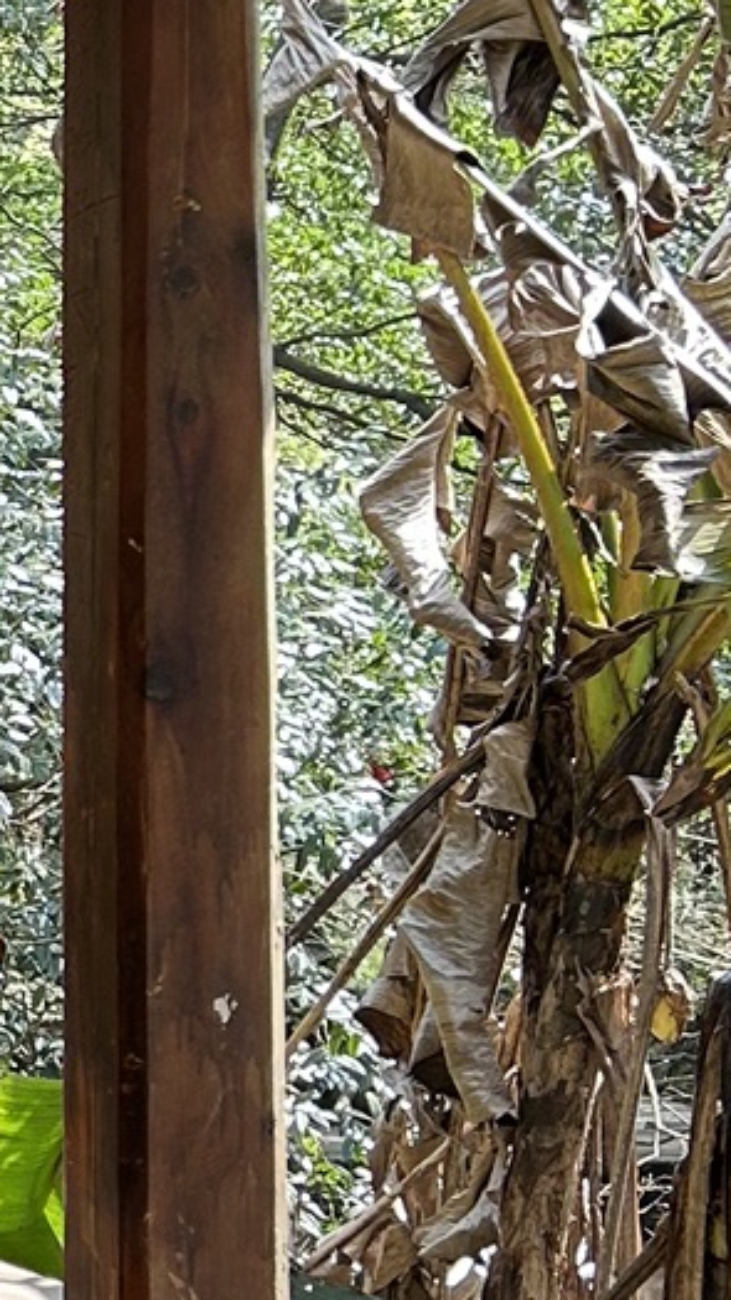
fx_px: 3725
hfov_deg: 9.7
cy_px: 522
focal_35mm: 108
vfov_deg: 19.8
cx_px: -1110
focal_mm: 5.7
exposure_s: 1/328
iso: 50
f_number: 1.5
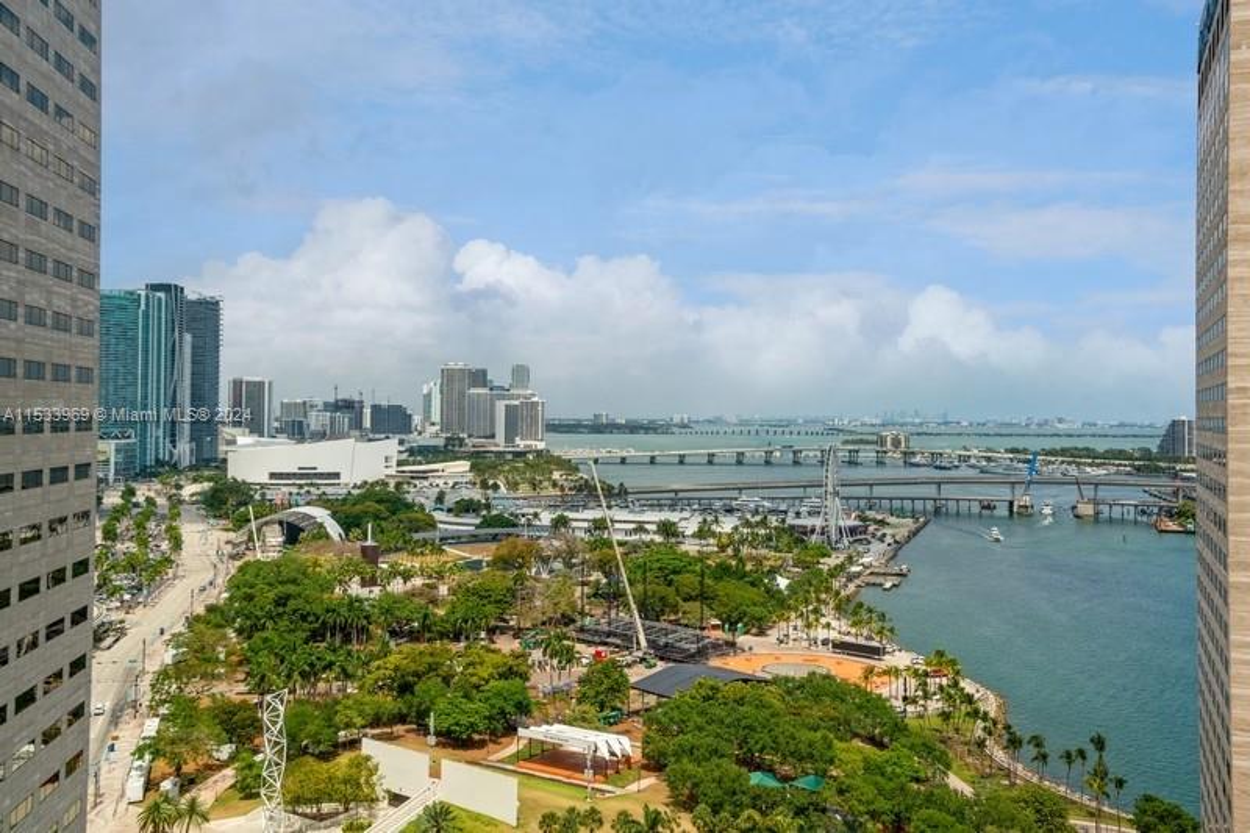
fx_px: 1215
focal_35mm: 35
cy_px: 416
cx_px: 625
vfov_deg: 37.8
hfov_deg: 54.4
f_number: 8
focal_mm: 35
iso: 200
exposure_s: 1/1000
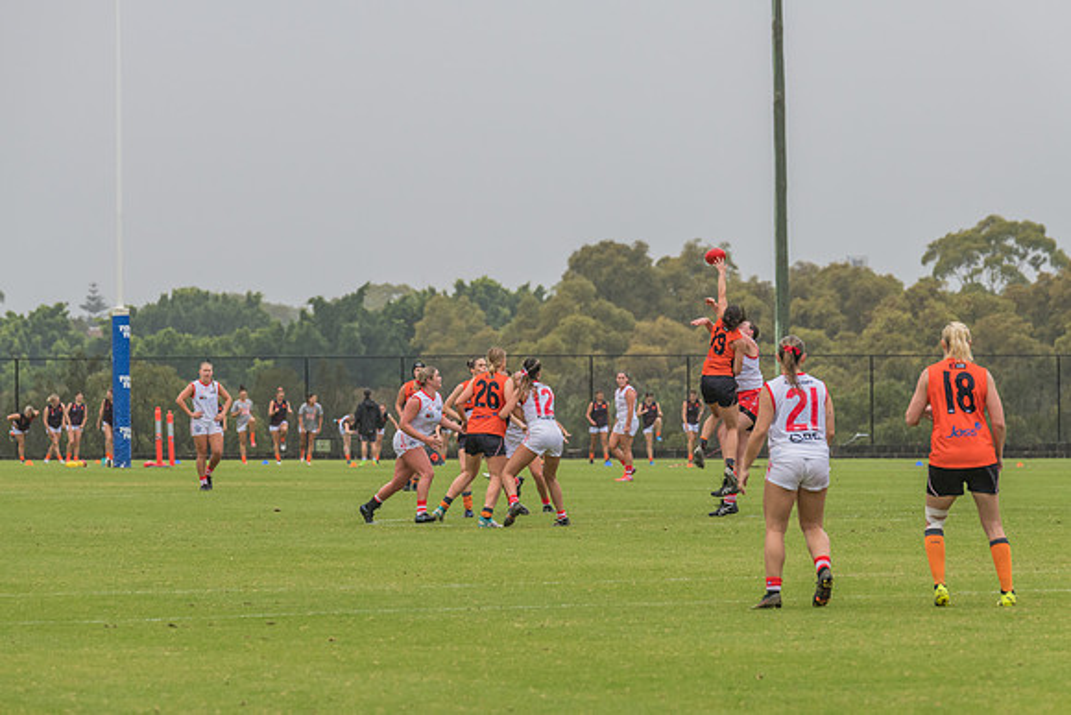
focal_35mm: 318
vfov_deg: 4.3
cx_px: 564
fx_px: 9452
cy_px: 341
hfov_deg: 6.5
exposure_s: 1/1250
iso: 800
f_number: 10
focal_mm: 300
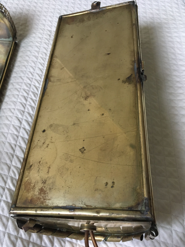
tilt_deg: -56.0
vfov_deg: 61.7
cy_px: 124
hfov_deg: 48.2
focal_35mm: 29
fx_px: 207
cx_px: 92
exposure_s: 1/33
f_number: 2.2
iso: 200
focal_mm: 4.15
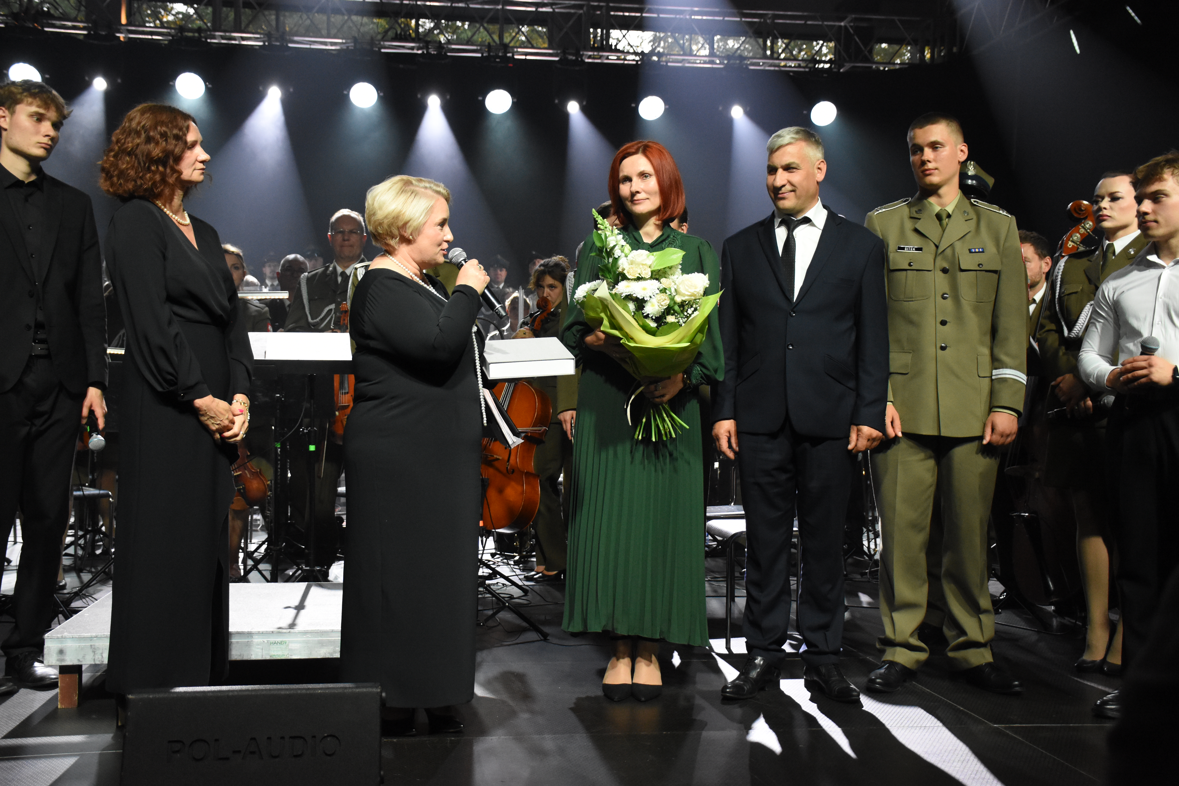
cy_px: 393
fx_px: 1277
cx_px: 590
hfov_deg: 49.6
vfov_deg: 34.2
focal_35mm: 39
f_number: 3.8
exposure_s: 1/640
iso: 2500
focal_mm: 26
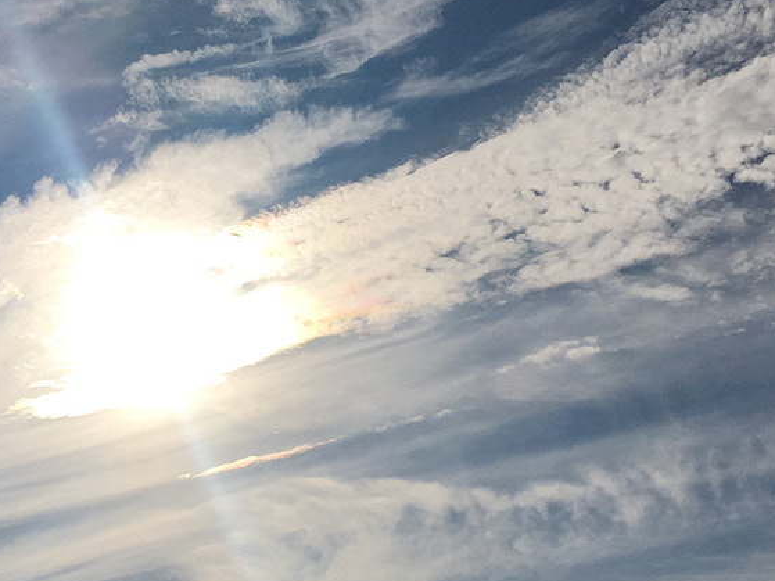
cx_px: 60
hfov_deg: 22.9
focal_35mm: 83
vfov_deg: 17.8
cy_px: 269
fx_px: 1858
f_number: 2.2
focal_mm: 4.15
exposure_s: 1/15385
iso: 25
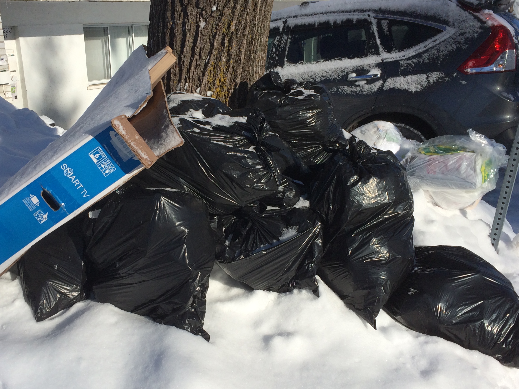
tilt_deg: -20.0
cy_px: 212
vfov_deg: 37.7
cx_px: 224
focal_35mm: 38
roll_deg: +0.4
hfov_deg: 48.8
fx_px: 570
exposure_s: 1/4115
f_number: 2.2
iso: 32
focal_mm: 4.15
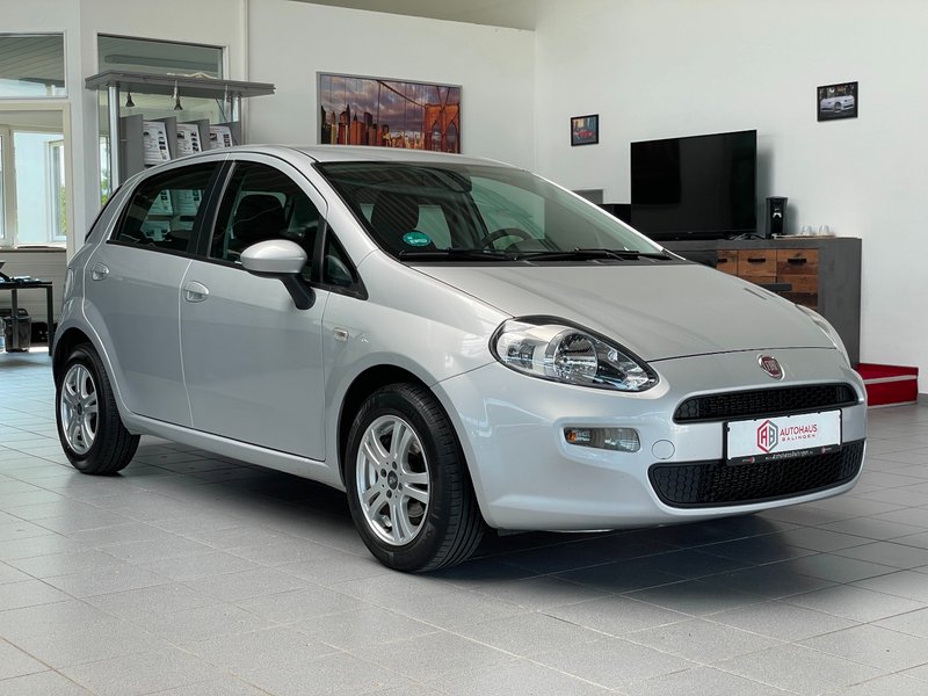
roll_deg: +0.0
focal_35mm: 52
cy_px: 348
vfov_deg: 28.0
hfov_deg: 36.8
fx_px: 1394
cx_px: 464
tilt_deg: -3.8
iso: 40
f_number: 2
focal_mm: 6
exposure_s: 1/122
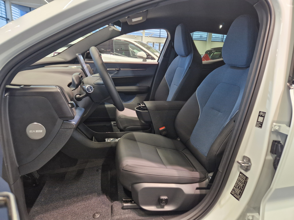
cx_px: 147
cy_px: 110
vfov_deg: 58.9
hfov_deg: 73.9
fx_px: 195
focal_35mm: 23
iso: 320
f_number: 1.8
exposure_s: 1/100
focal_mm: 5.4
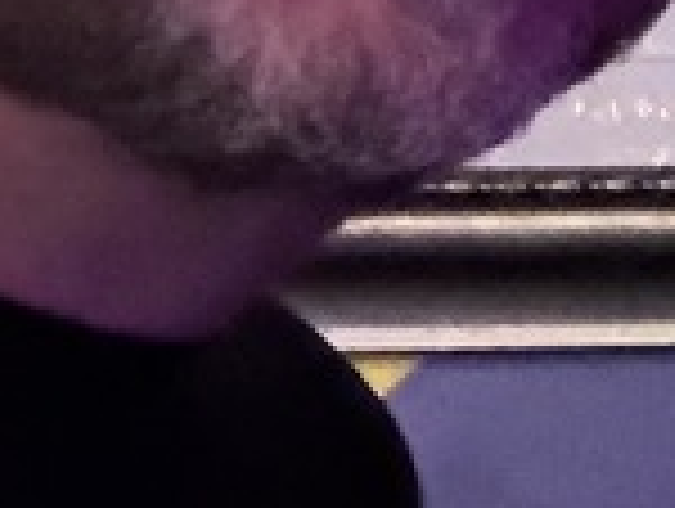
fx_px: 3066
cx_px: 2007
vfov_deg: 9.3
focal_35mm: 157
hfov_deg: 9.7
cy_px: -157
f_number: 1.9
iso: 1000
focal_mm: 2.69
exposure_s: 1/15
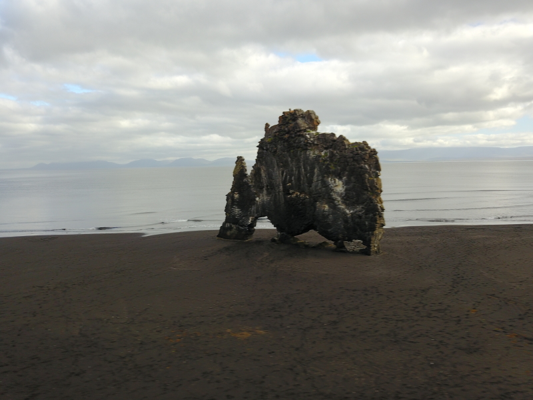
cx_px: 266
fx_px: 400
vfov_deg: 53.1
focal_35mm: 26
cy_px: 200
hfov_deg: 67.3
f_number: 2.2
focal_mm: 4.73
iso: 112
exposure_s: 1/50
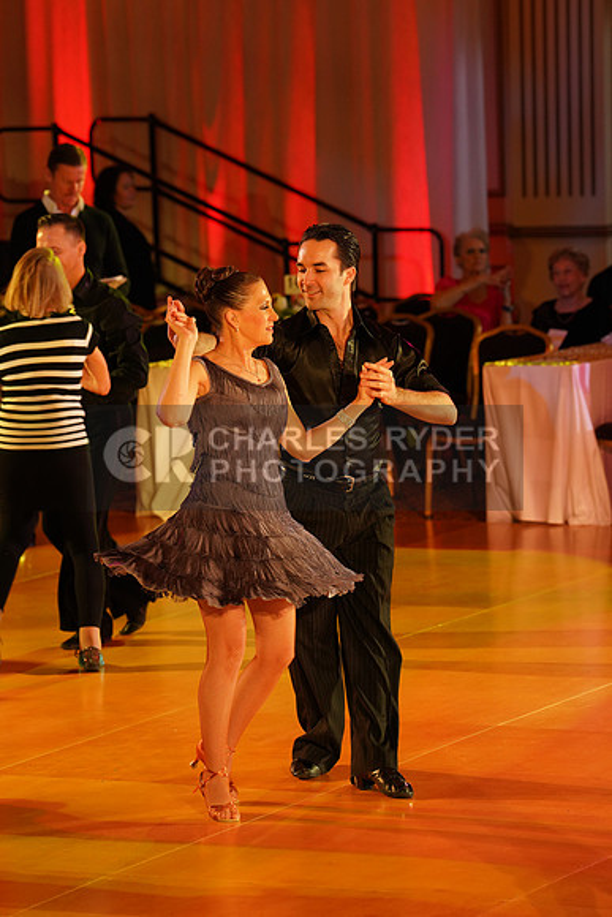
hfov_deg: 8.9
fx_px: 3950
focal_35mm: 155
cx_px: 306
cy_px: 458
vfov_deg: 13.2
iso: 1600
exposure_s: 1/200
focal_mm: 155
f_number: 5
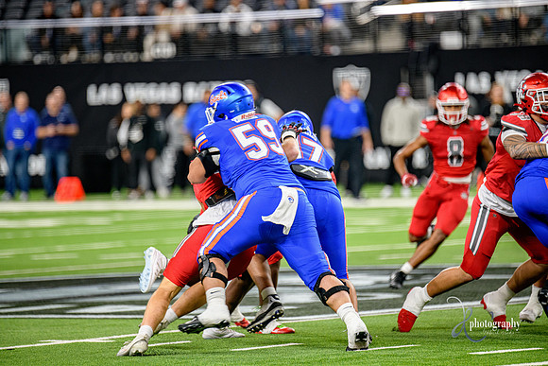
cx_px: 274
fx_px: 4568
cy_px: 183
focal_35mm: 300
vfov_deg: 4.6
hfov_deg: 6.9
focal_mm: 300
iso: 1250
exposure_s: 1/400
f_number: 2.8
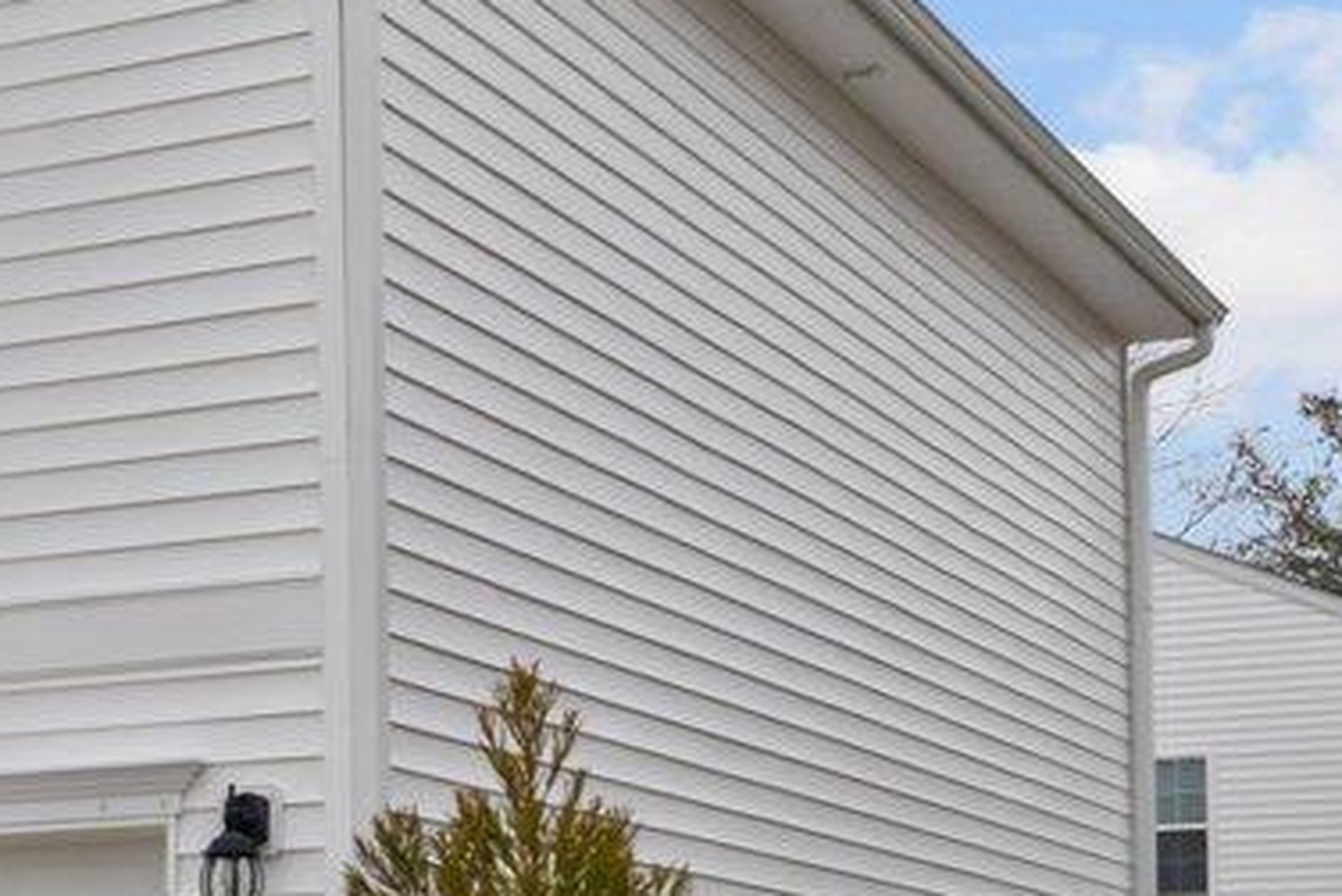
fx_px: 3654
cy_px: 659
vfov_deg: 13.9
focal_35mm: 98
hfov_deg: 17.0
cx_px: -1103
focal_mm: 18
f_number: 9
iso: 400
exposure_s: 1/125
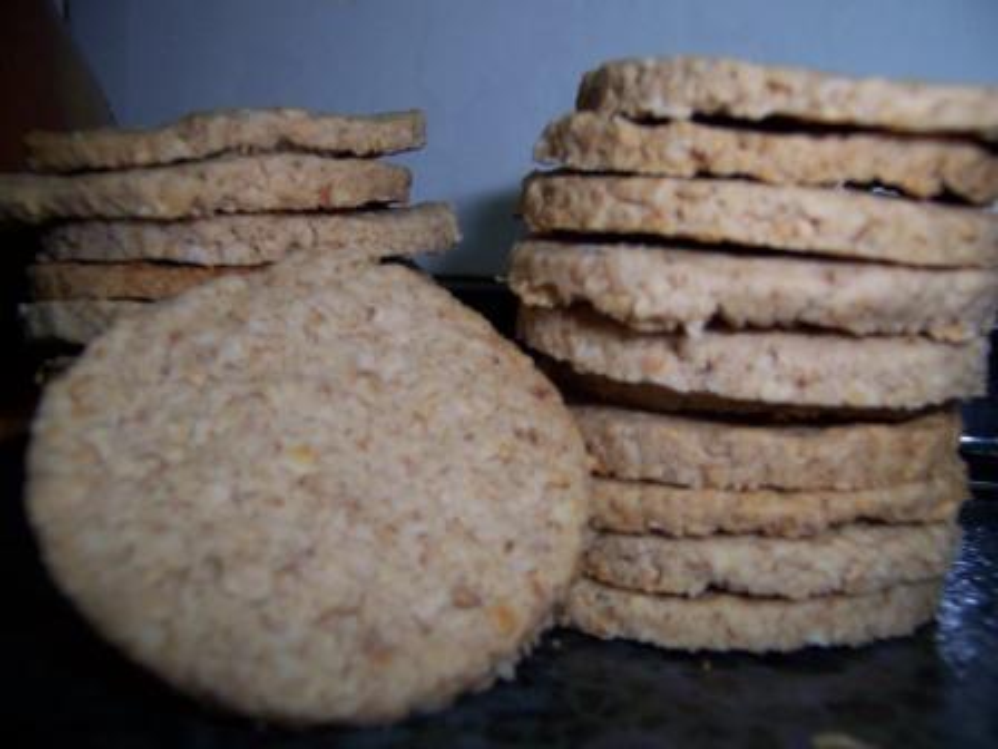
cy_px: 374
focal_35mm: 33
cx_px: 499
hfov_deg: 55.4
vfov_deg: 42.9
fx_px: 951
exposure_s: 1/60
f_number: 2.8
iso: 80
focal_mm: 5.5
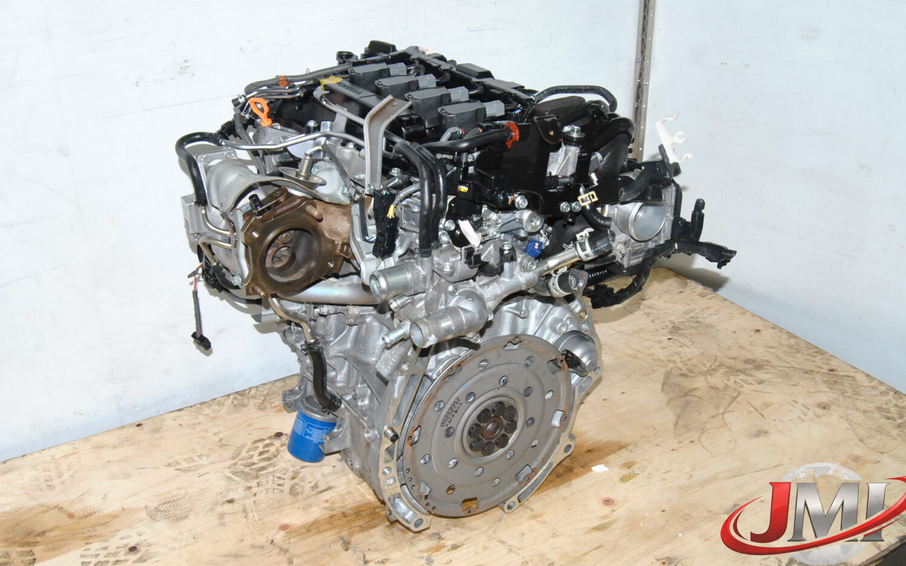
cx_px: 464
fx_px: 927
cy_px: 263
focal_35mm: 38
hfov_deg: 52.1
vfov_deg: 34.0
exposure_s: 1/200
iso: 800
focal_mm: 23
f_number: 11
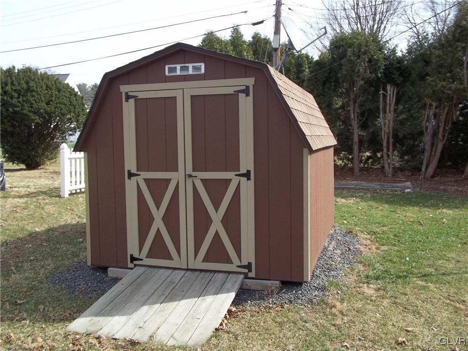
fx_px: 433
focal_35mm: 32
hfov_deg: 56.8
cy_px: 176
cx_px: 234
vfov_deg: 44.2
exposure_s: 1/60
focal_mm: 5.7
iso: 64
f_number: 8.8
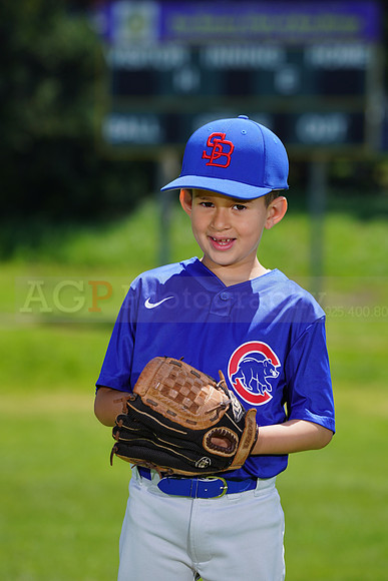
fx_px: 4427
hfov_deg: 5.0
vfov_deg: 7.5
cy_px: 290
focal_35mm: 274
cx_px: 194
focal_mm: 274
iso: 100
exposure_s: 1/250
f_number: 8
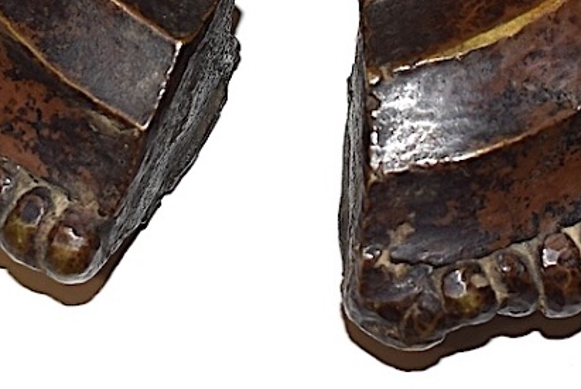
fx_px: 1696
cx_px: 312
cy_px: -86
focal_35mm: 105
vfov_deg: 12.7
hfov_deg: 19.4
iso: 250
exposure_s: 1/125
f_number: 5.6
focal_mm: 24
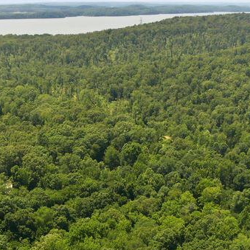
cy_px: 253
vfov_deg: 25.5
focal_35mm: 64
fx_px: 523
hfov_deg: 26.7
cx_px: 81
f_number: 10
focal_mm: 12.3
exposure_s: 1/240
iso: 200
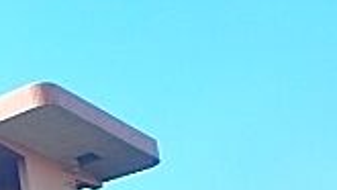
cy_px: 239
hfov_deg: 18.1
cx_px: -298
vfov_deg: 13.2
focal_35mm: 89
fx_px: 796
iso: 125
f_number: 3.5
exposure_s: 1/640
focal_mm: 3.7
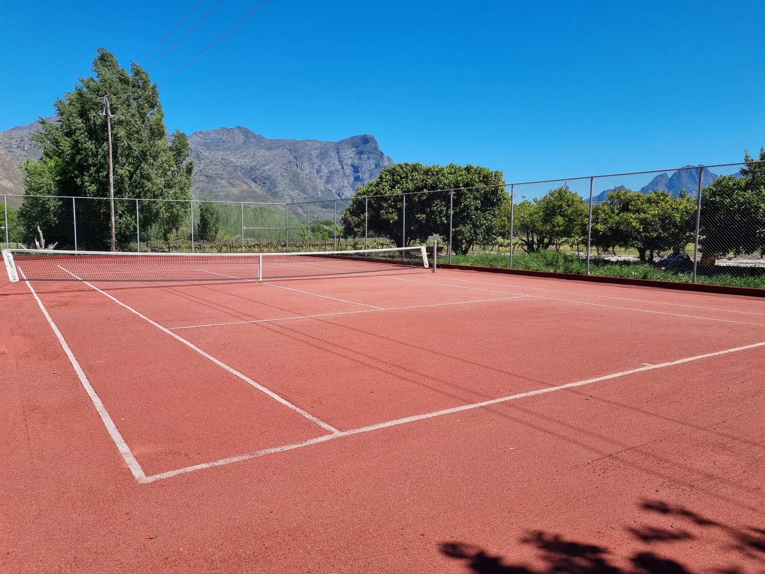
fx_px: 575
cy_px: 287
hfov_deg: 67.3
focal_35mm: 26
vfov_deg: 53.1
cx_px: 382
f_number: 1.8
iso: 50
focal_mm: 5.4
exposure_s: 1/3024
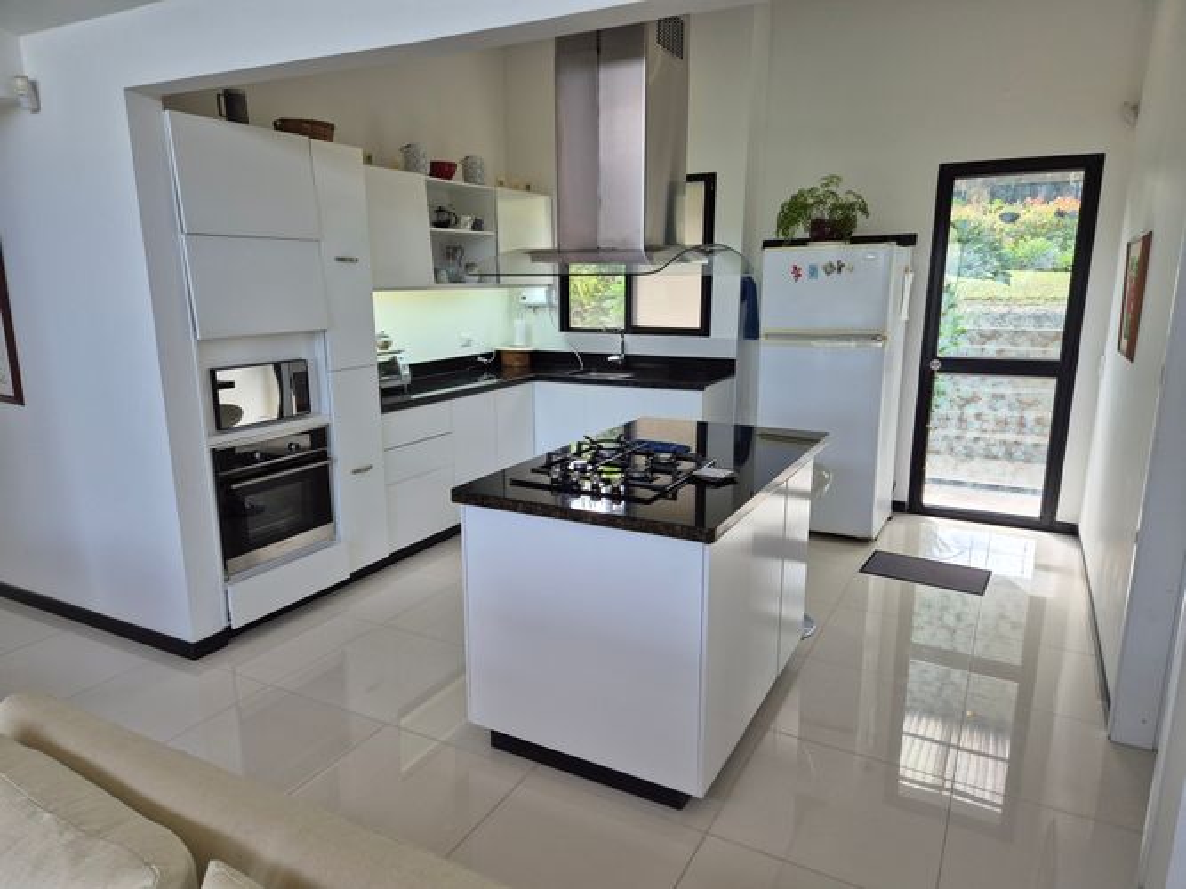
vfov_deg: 58.9
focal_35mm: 23
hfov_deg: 73.9
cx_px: 593
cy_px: 444
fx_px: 788
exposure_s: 1/180
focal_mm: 5.4
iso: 64
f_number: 1.8
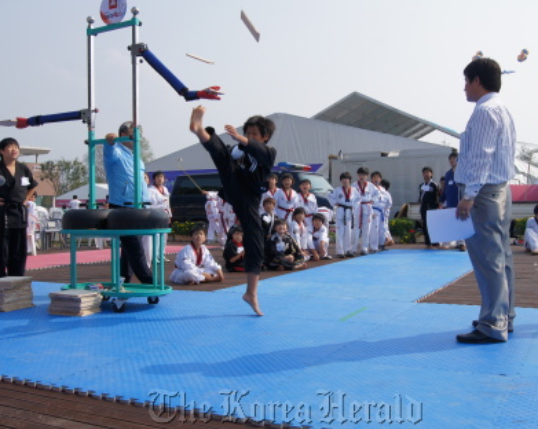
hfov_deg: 50.3
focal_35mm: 36
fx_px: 573
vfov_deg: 41.1
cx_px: 285
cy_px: 217
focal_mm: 20
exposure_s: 1/500
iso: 200
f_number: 9
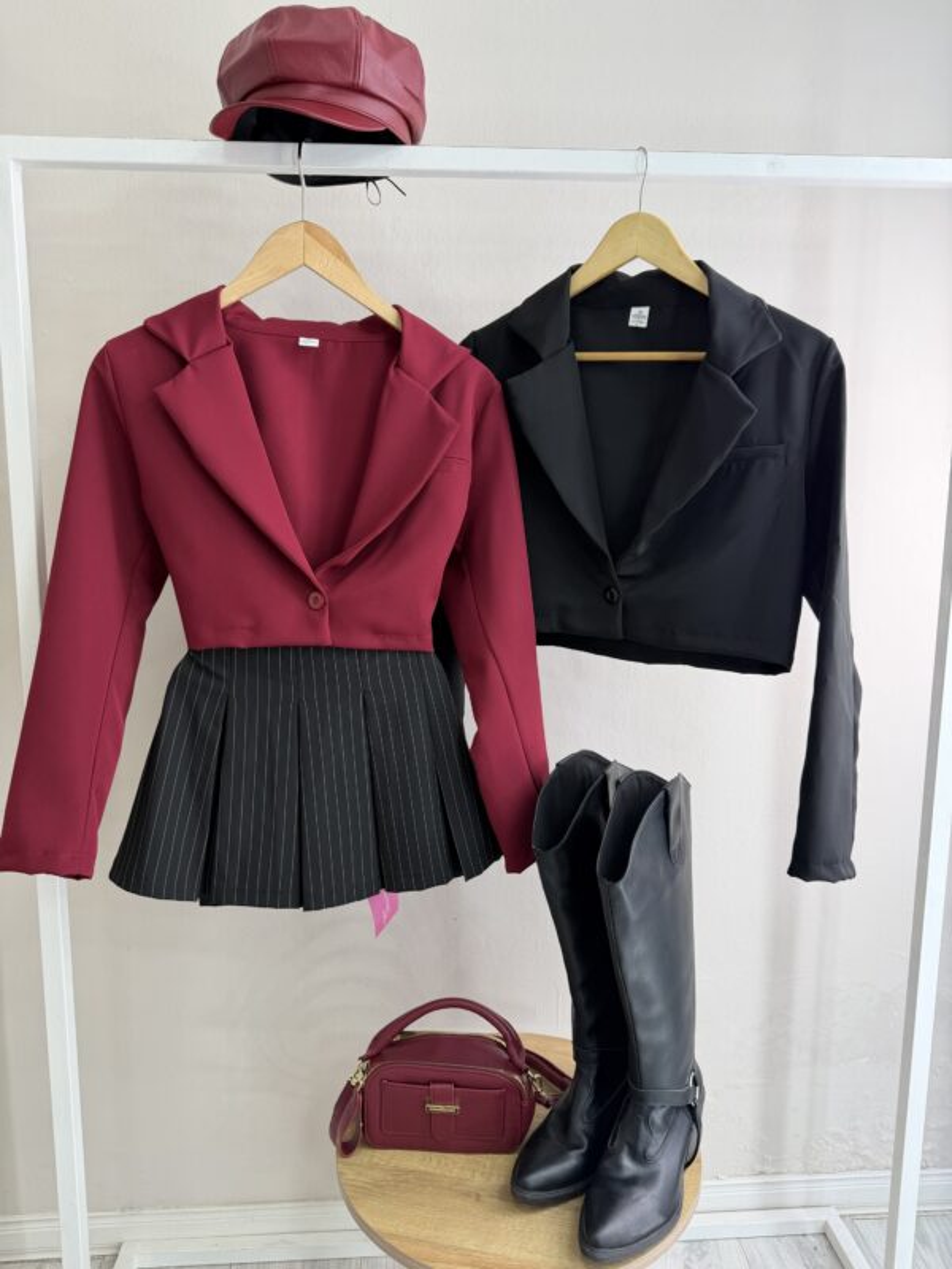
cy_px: 634
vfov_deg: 71.6
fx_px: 880
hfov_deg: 56.8
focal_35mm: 24
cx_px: 476
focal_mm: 6.76
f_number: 1.78
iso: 80
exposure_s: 1/121
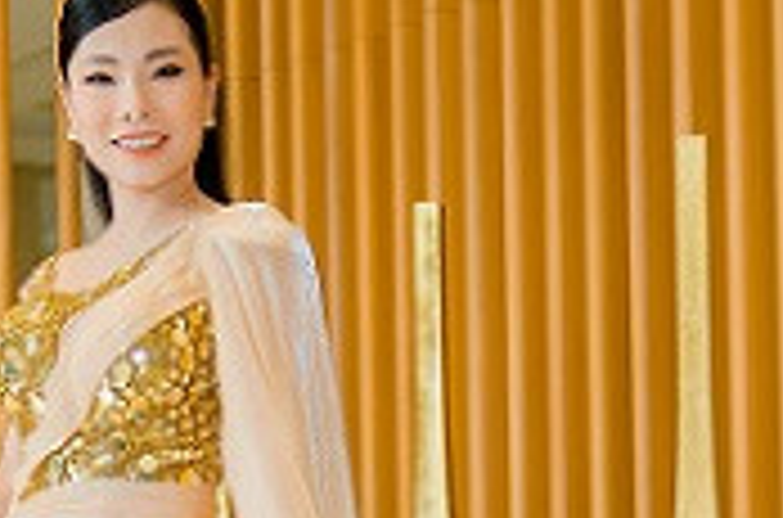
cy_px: 574
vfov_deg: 9.1
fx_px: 3232
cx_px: 378
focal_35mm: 149
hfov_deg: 13.8
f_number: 2.8
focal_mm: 37
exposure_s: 1/125
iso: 640
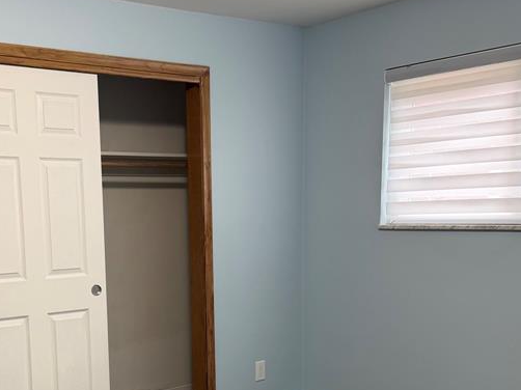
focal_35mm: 49
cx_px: 175
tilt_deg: -7.6
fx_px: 737
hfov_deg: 38.5
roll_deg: +1.1
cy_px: 306
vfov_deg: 29.1
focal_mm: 6.76
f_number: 1.78
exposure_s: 1/60
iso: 125
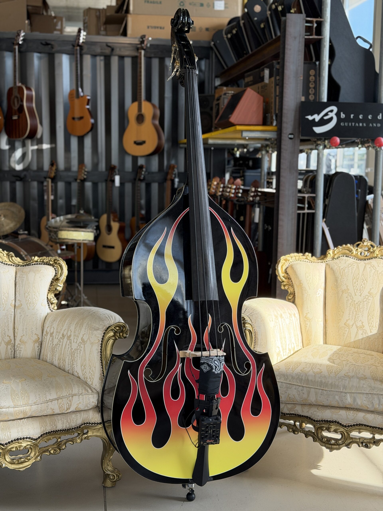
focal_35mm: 48
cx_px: 192
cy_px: 256
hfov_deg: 30.3
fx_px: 708
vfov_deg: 39.7
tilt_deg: -7.5
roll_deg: -1.3
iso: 200
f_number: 1.78
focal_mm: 6.76
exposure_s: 1/227
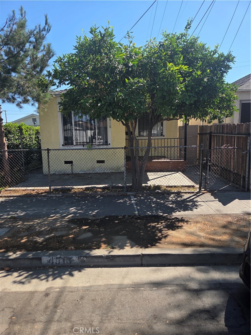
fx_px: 222
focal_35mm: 23
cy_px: 168
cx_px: 126
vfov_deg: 73.9
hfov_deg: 58.9
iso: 80
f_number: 1.8
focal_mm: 5.4
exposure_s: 1/2679
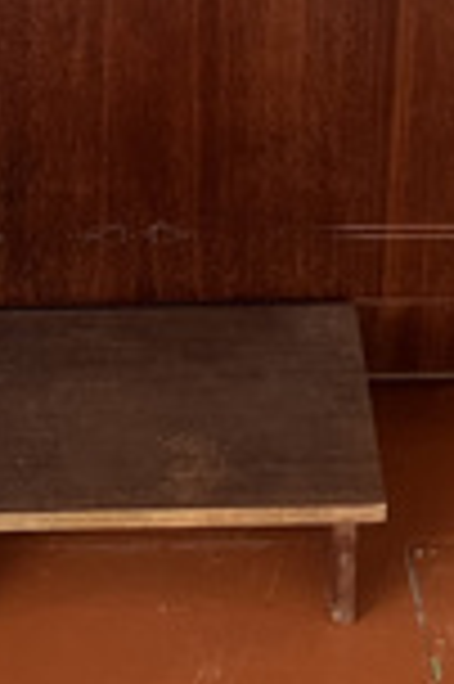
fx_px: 2029
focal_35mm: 107
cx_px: 139
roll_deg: +1.0
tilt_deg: -28.4
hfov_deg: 12.7
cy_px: -230
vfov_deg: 17.8
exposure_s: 1/50
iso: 125
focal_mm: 5.1
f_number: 1.6
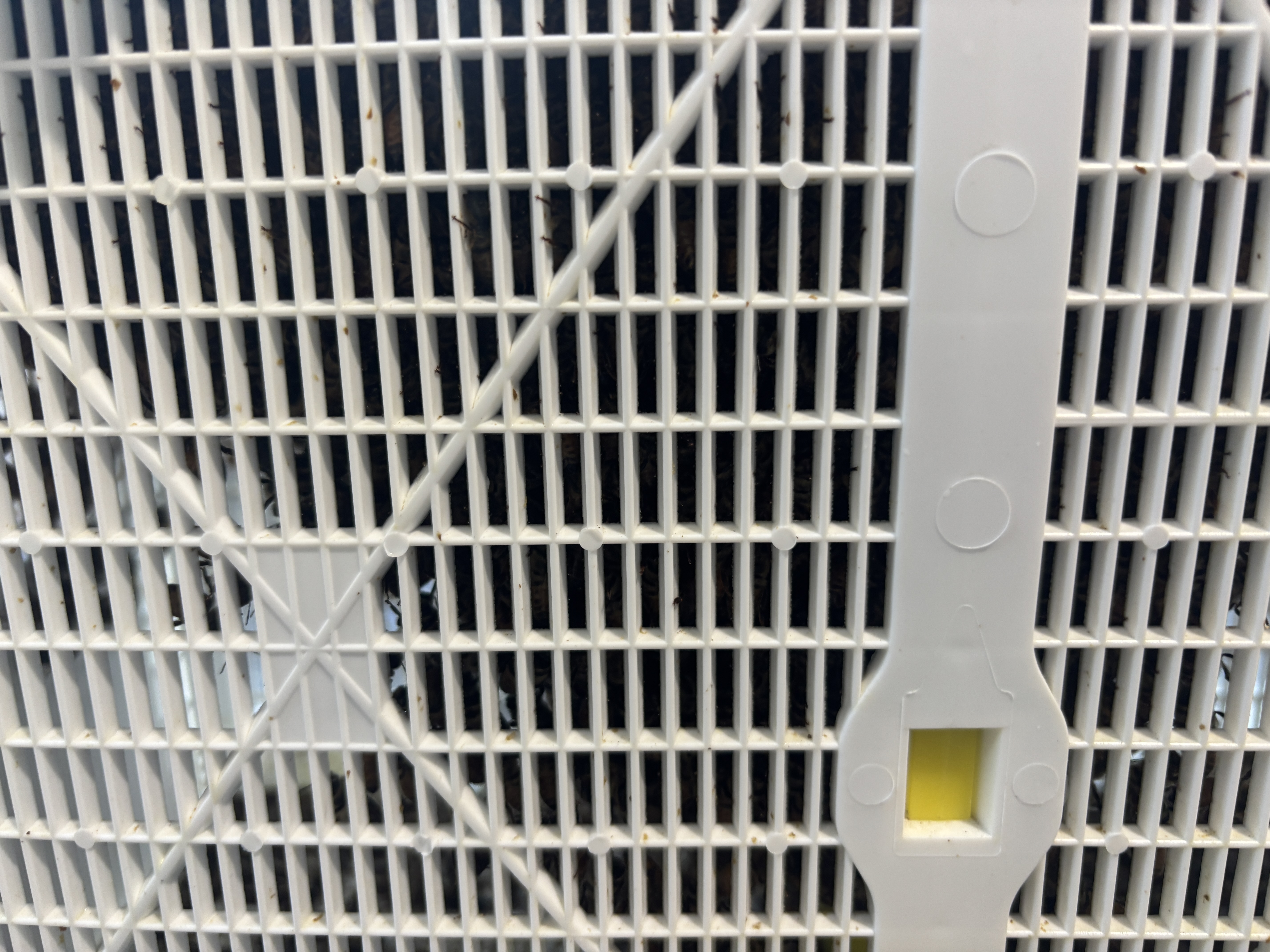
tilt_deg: -47.3
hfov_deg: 67.3
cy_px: 476
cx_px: 635
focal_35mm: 26
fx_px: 954
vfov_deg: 53.1
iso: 80
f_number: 1.6
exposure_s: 1/60
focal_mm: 5.96
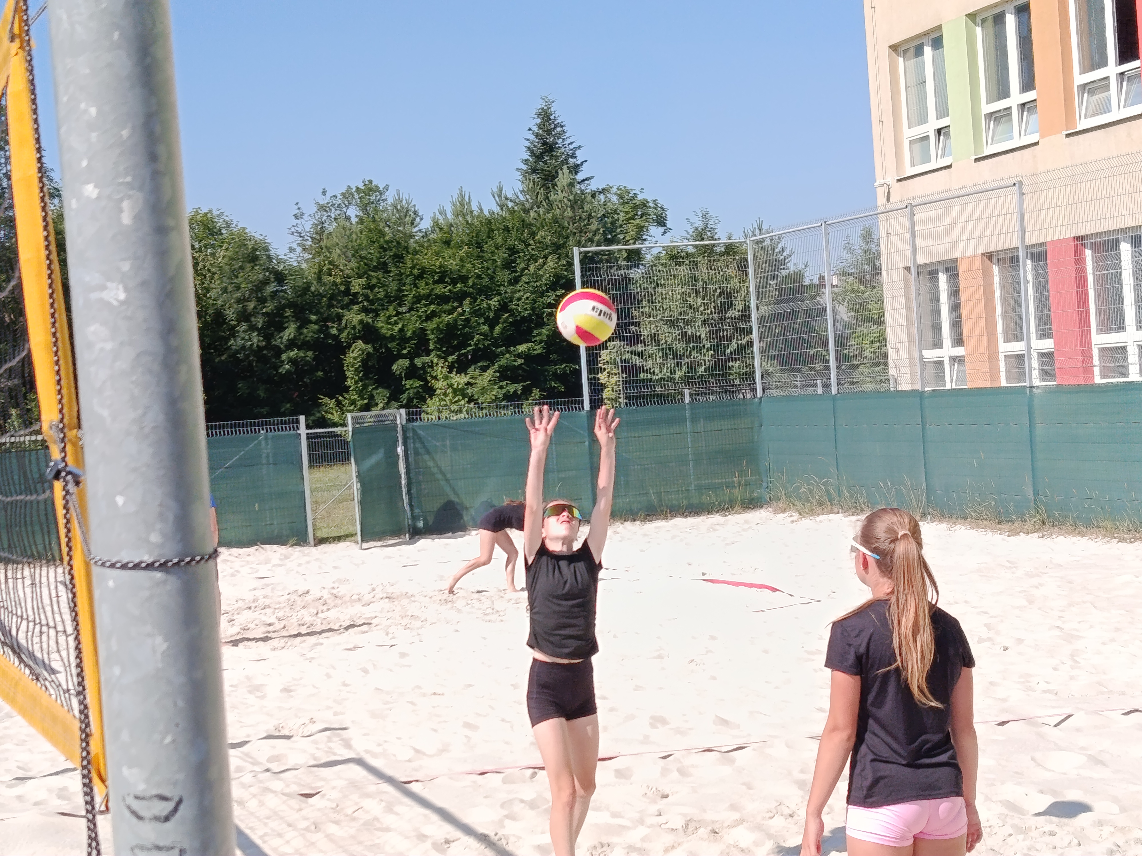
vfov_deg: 20.4
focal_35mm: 72
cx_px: 571
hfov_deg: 27.0
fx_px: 2375
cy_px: 428
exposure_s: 1/554
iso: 50
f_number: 1.7
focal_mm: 5.24
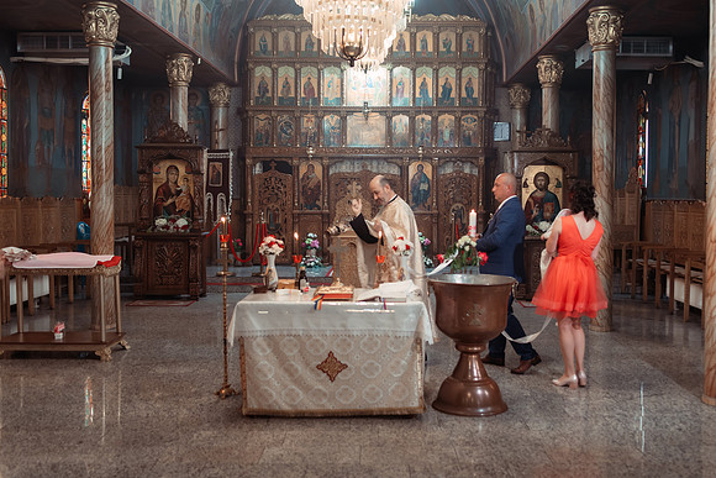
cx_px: 390
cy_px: 226
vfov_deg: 34.3
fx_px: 773
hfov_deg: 49.6
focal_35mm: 39
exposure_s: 1/250
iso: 2000
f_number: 2.5
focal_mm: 35
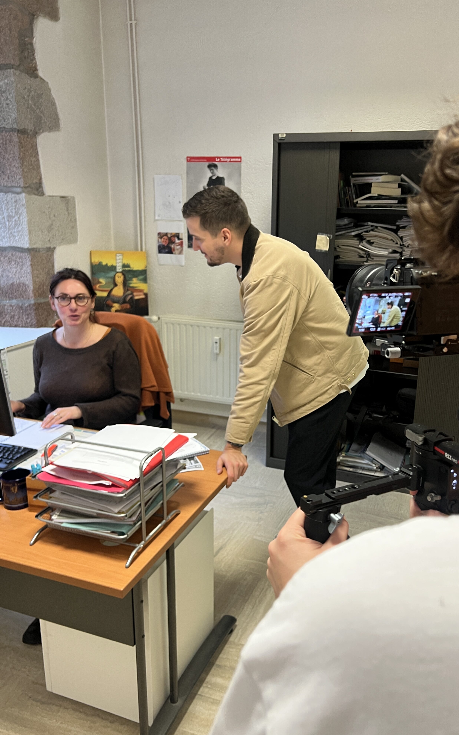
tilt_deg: -14.0
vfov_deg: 66.5
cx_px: 265
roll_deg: -1.8
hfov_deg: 44.4
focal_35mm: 28
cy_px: 372
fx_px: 561
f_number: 1.5
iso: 100
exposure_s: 1/50
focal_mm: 5.7
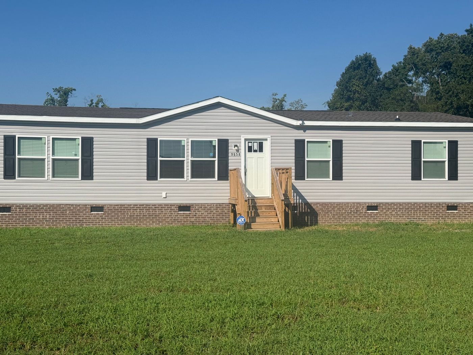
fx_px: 656
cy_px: 178
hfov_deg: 39.7
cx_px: 236
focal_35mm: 48
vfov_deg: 30.3
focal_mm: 6.76
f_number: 1.78
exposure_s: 1/7874
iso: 64
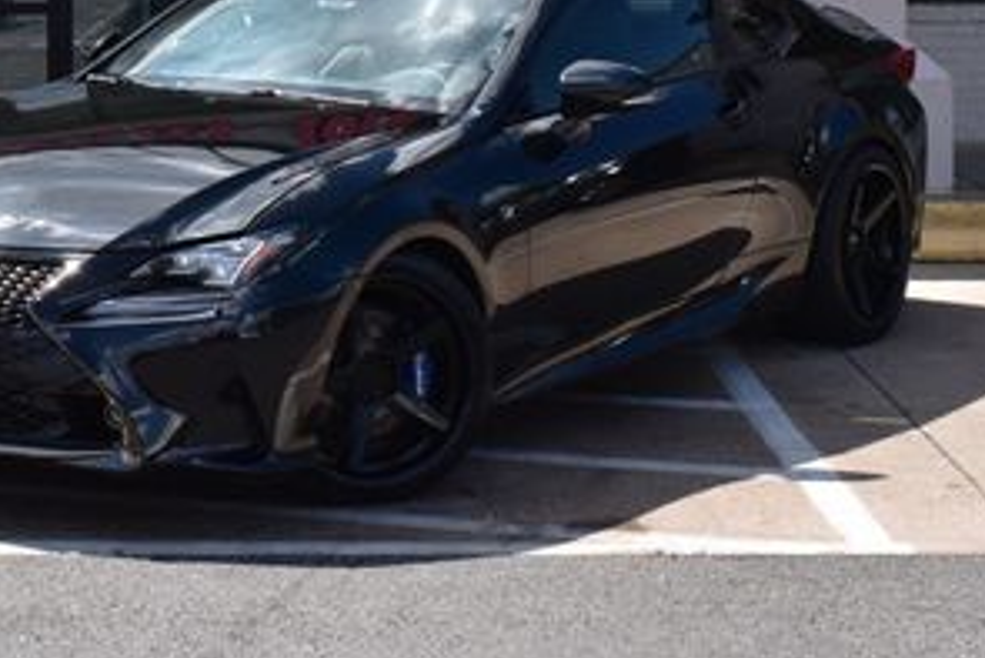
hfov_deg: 19.6
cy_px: -47
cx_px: 311
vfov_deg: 13.0
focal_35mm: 104
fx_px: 2847
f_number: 11
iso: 400
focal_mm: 32
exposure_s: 1/400
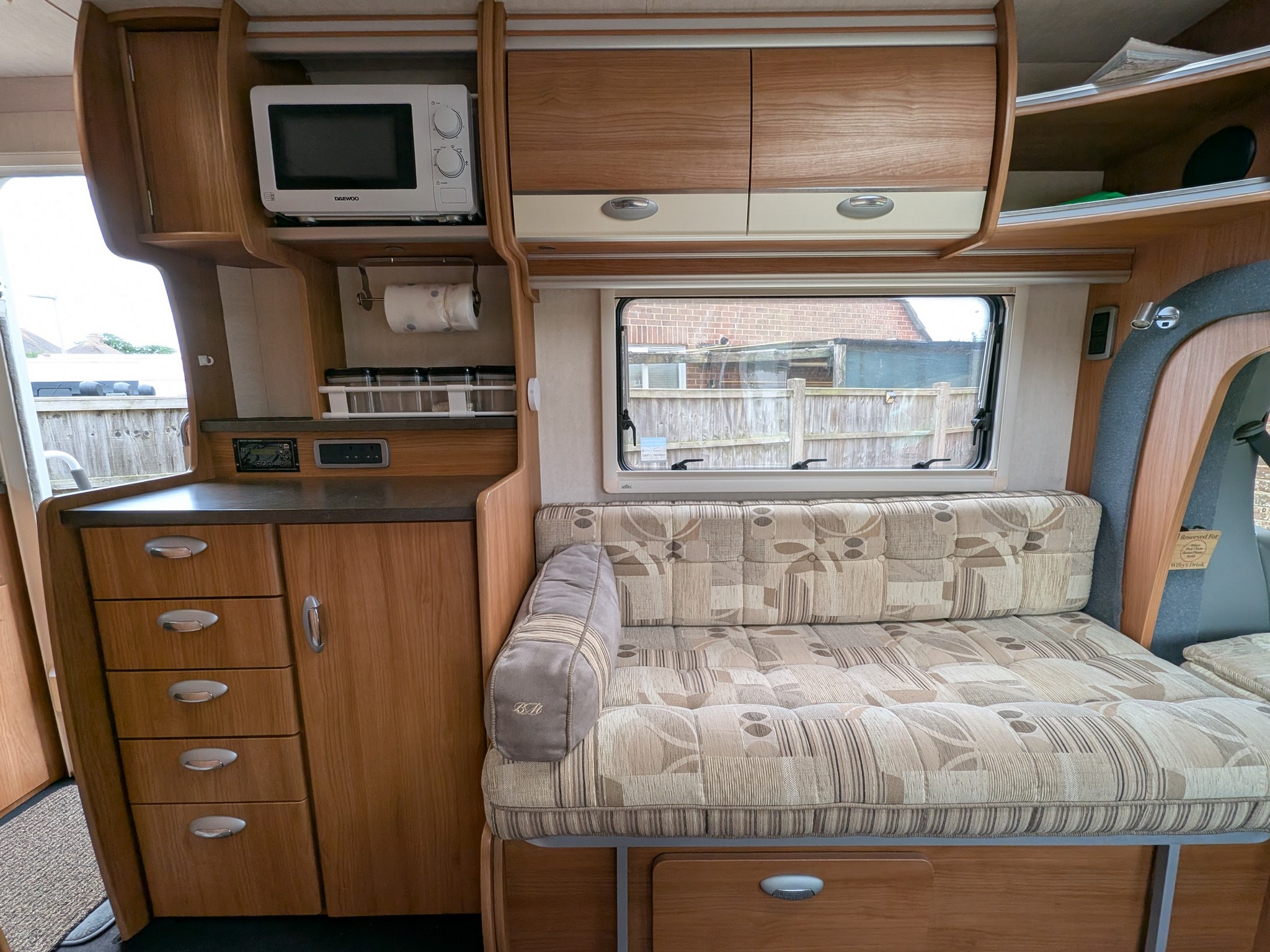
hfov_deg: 106.2
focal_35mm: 13
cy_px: 476
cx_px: 635
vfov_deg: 89.9
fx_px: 477
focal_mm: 1.95
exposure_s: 1/87.9
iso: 57
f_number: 2.2
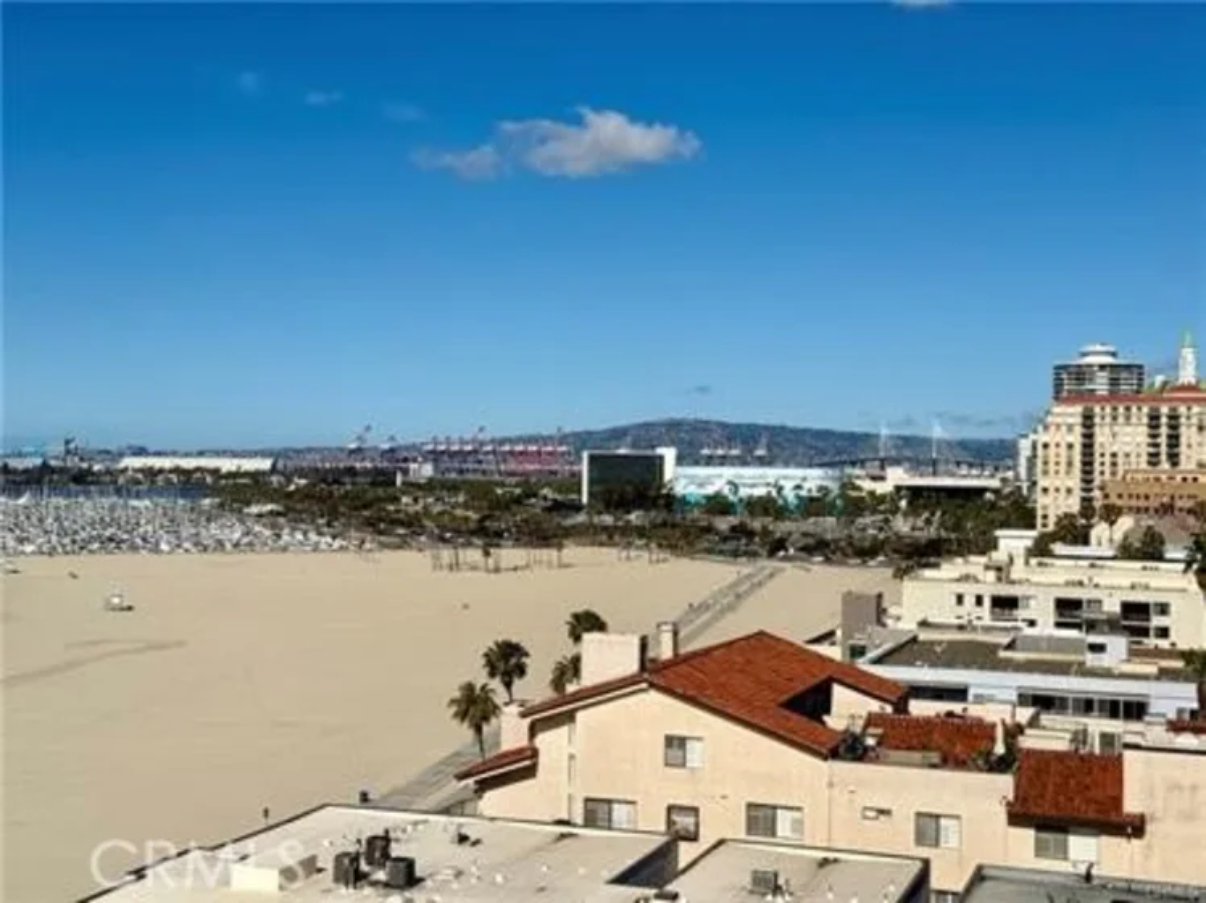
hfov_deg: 39.7
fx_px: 1671
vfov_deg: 30.2
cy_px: 452
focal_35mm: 48
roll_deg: -1.1
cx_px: 603
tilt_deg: +0.3
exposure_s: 1/11364
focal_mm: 6.76
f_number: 1.78
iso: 64
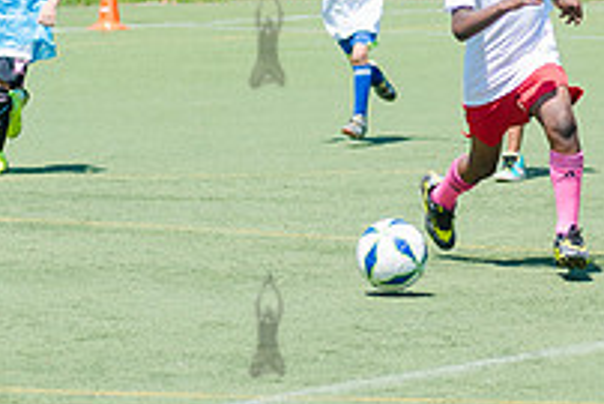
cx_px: 474
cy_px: 102
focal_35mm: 285
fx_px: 4785
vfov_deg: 4.8
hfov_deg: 7.2
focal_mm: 80
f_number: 4
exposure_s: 1/1250
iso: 200
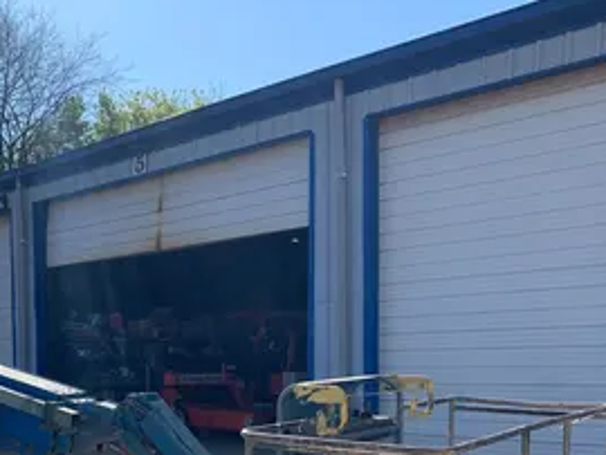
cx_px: 117
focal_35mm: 53
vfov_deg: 26.6
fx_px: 929
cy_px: 414
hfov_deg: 34.9
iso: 25
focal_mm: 4.25
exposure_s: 1/1916
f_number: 1.8
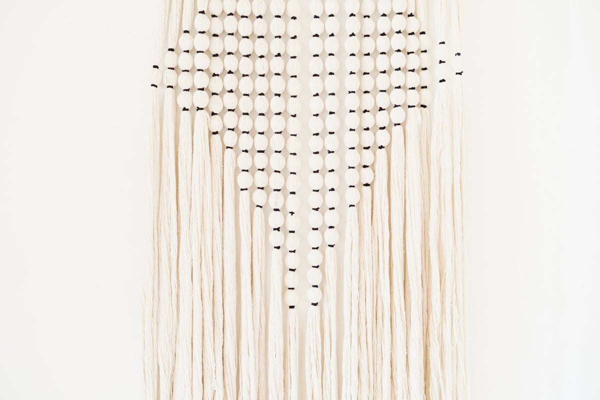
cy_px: 200
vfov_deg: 32.6
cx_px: 300
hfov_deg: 47.4
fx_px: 683
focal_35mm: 41
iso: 1250
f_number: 2
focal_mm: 27
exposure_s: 1/125
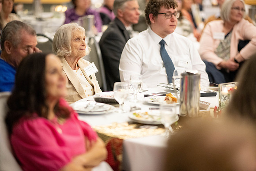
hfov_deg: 19.5
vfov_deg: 13.0
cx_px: 128
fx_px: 747
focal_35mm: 105
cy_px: 86
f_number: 1.4
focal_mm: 105
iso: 4000
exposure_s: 1/200
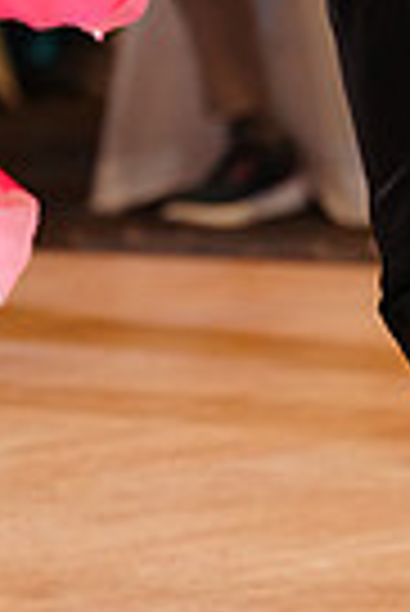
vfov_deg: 3.8
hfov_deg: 2.6
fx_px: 9201
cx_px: 2
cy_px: -198
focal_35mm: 540
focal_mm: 127
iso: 2000
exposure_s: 1/500
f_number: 2.8
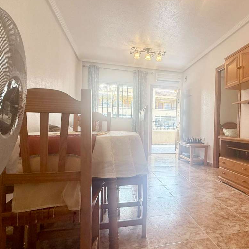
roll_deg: -1.4
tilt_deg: -0.3
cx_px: 174
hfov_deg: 62.7
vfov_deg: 65.0
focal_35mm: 24
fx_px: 195
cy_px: 131
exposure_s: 1/102
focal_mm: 2.22
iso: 50
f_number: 2.2
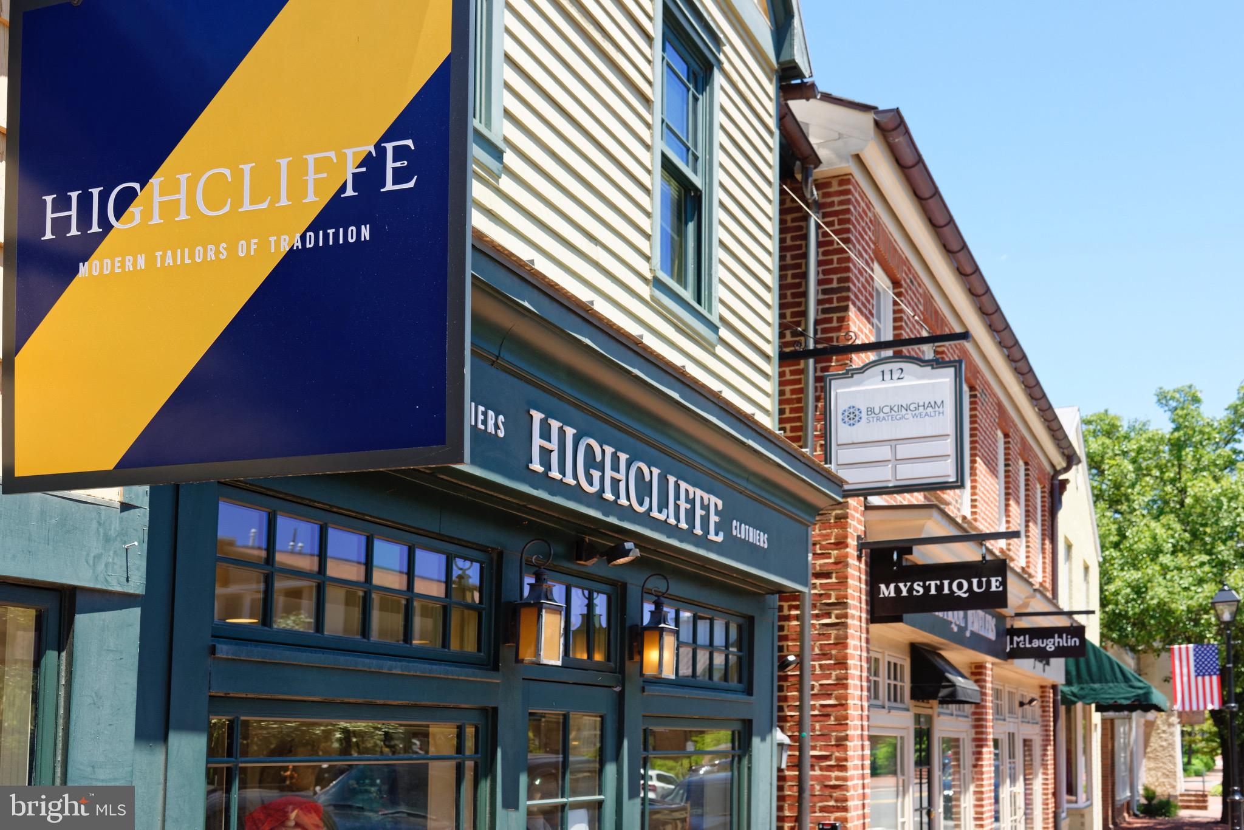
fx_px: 1382
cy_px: 415
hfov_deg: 48.5
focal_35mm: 40
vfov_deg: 33.4
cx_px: 622
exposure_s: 1/250
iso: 320
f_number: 7.1
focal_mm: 40
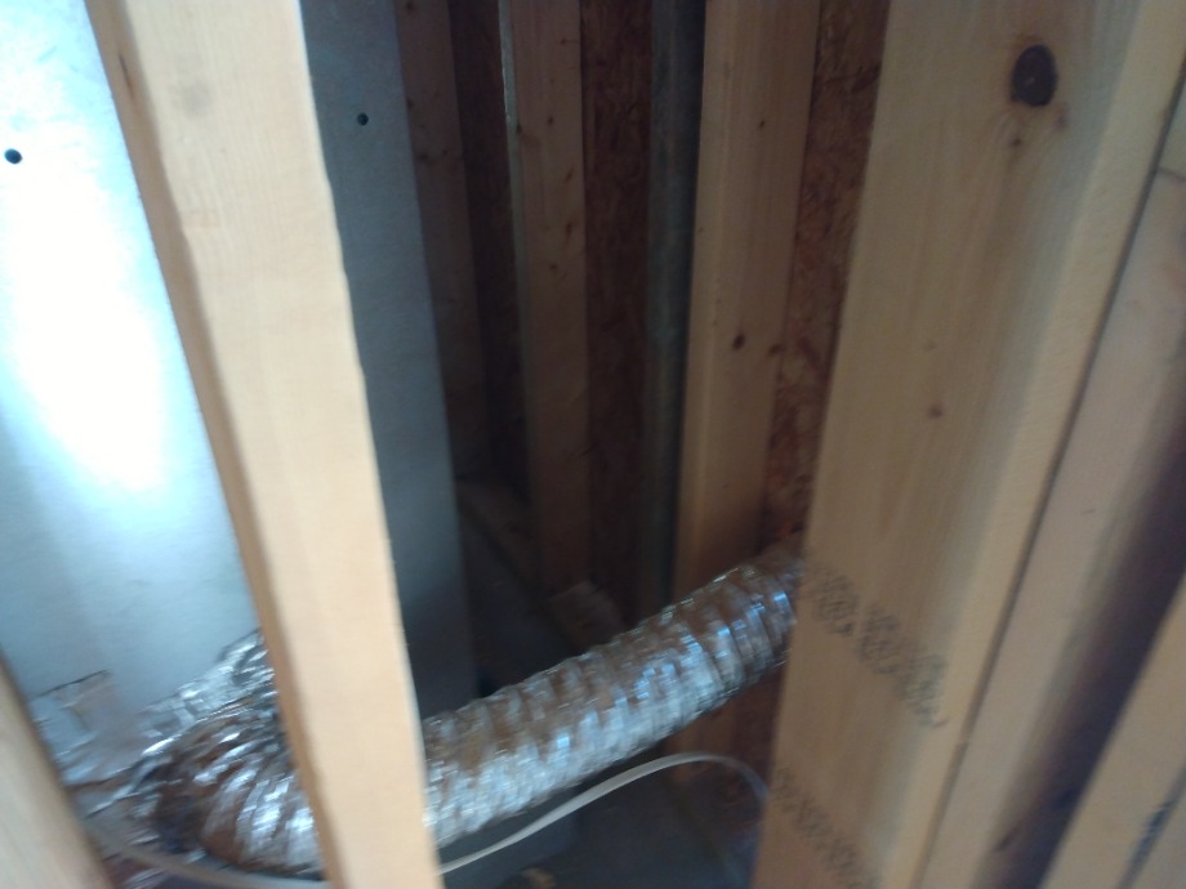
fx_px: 685
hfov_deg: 81.7
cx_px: 593
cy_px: 444
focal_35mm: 20
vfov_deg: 66.0
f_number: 2
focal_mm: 3.54
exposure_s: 1/30
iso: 313
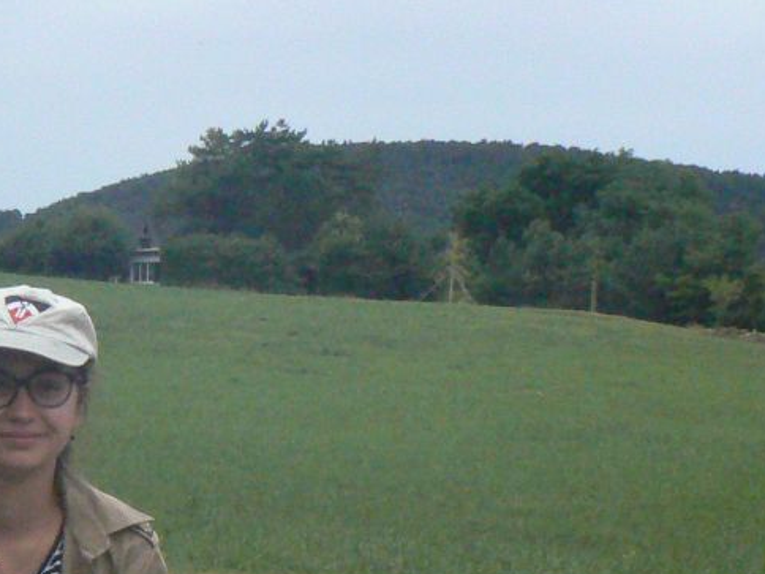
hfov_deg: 17.4
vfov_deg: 13.2
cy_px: 816
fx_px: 2365
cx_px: -187
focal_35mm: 107
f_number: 8
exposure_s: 1/800
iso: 400
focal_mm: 6
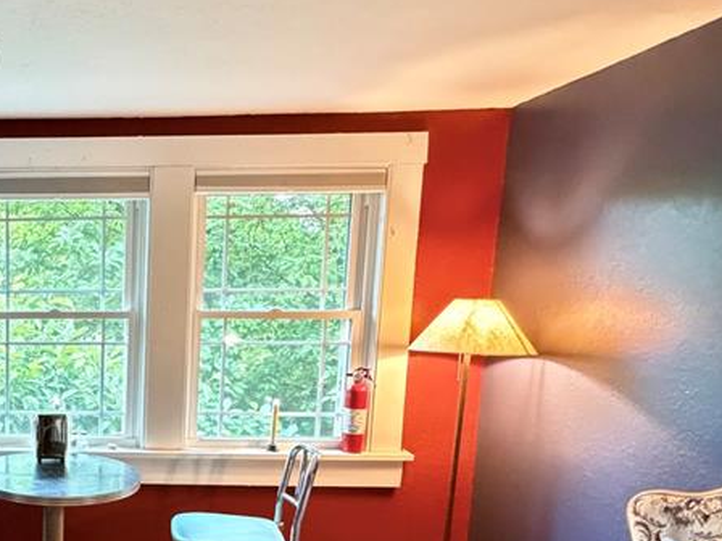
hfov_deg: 46.8
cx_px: -10
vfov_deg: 42.8
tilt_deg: -6.8
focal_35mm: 32
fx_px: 667
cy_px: 404
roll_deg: +0.8
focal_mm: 2.22
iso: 1250
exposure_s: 1/40
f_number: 2.2
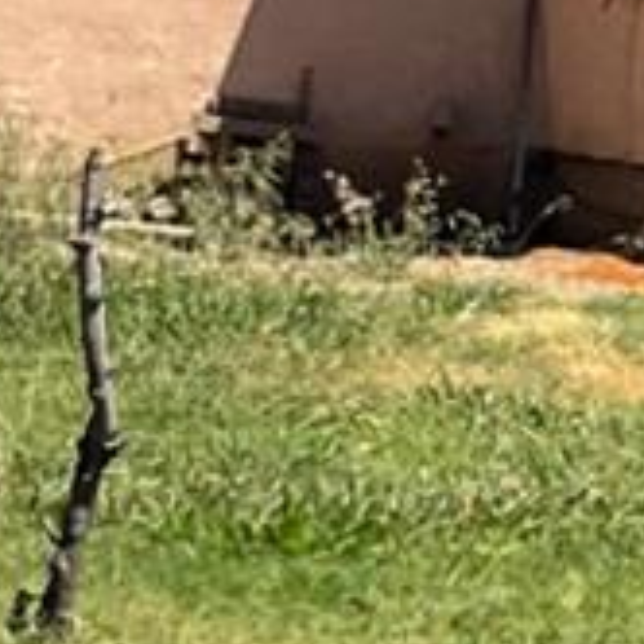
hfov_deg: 7.1
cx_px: 1565
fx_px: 4883
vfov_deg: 7.5
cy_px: 50
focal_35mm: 232
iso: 16
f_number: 1.8
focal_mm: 3
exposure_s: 1/1490
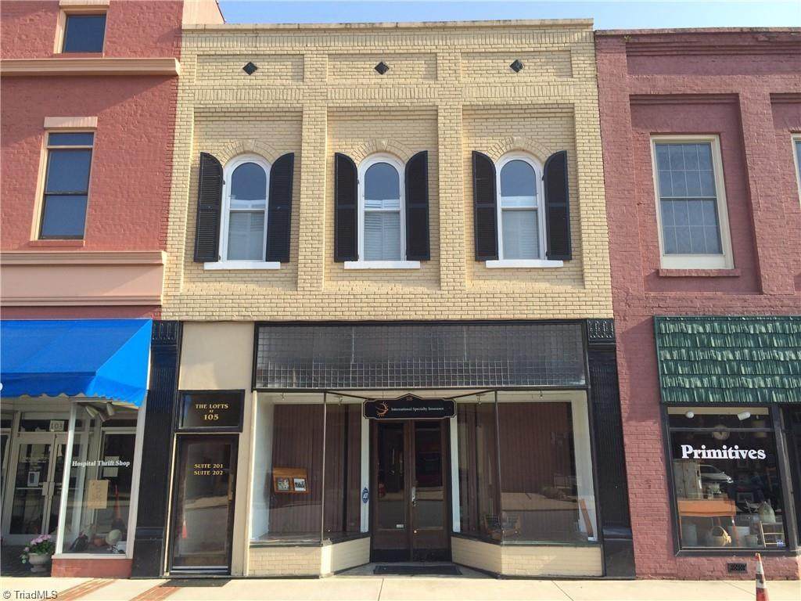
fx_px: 694
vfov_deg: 46.8
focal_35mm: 30
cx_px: 400
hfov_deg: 60.0
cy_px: 300
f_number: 2.2
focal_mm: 4.12
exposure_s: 1/720
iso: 32
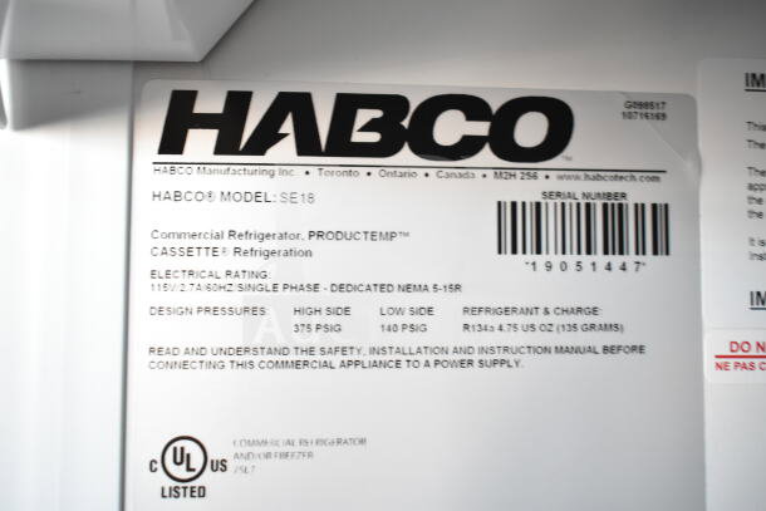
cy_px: 256
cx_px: 383
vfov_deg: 35.5
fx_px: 798
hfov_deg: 51.3
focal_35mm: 38
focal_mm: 25
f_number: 4
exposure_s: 1/60
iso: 1600
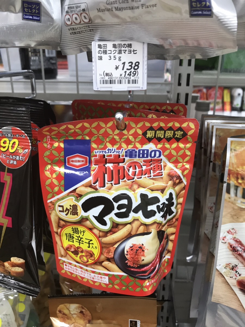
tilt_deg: -20.7
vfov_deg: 63.4
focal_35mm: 28
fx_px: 264
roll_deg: +0.2
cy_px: 164
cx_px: 122
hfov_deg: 49.7
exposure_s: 1/33
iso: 25
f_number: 1.8
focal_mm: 3.99
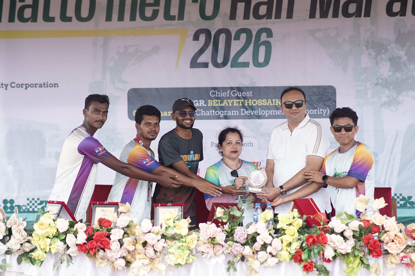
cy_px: 138
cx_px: 208
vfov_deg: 10.8
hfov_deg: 16.1
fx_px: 1464
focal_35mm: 127
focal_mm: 85
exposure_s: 1/2500
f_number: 2
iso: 640
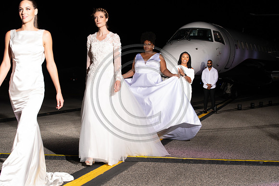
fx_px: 542
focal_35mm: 70
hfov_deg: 28.9
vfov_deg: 19.4
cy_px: 93
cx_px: 140
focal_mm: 70
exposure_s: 1/200
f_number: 6.3
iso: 1000
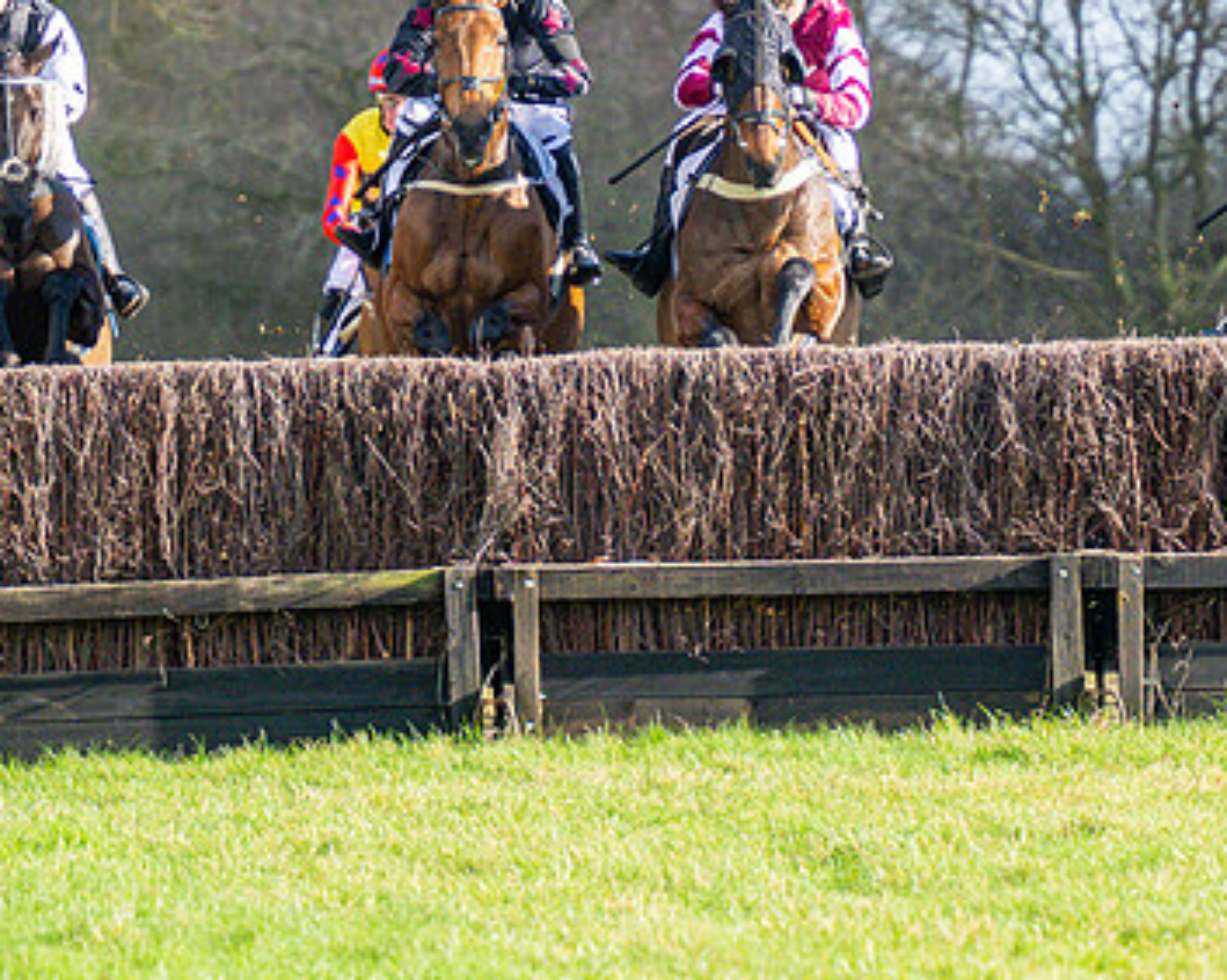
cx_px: 861
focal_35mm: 608
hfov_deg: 3.2
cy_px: 399
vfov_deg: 2.5
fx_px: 22067
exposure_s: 1/1600
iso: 400
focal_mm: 180
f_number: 4
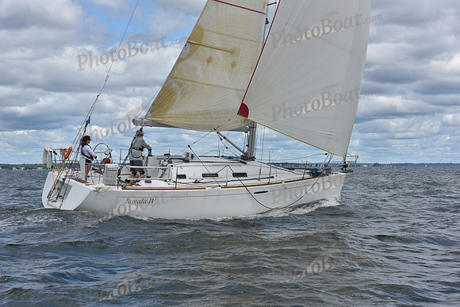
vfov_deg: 19.5
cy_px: 154
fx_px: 895
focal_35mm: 70
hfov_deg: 28.8
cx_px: 230
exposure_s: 1/800
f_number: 9
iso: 250
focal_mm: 70
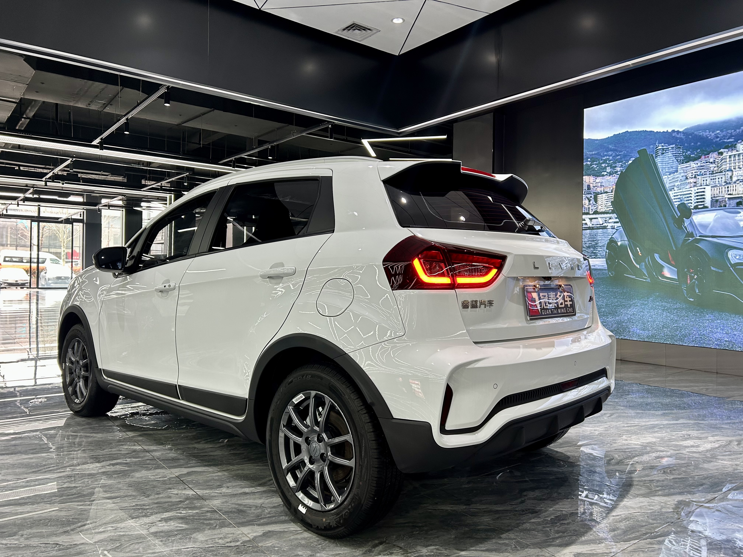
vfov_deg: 53.1
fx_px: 558
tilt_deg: -0.8
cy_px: 278
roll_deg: -0.4
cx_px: 372
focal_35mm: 26
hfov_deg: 67.3
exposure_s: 1/100
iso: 100
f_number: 1.5
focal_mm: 5.7
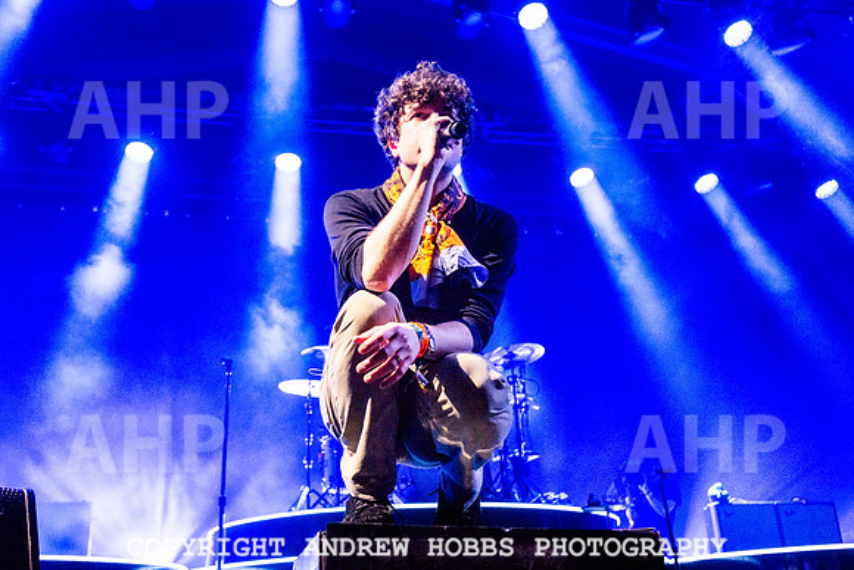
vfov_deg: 34.2
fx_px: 926
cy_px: 261
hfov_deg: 49.5
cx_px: 391
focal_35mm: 39
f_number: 3.5
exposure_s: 1/500
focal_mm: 35
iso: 4000
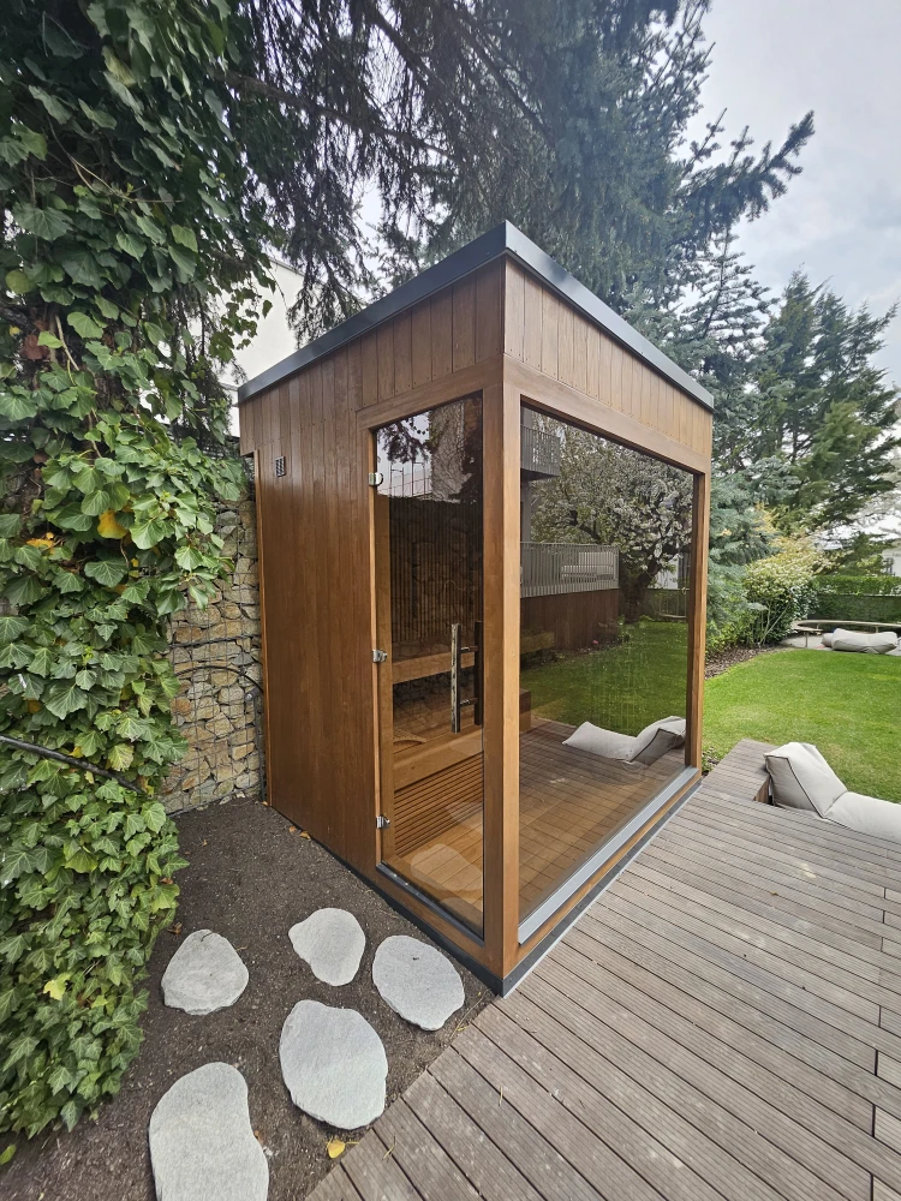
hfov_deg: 89.9
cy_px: 600
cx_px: 450
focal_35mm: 13
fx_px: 451
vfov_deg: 106.2
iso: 32
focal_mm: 1.74
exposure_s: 1/227
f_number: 2.2
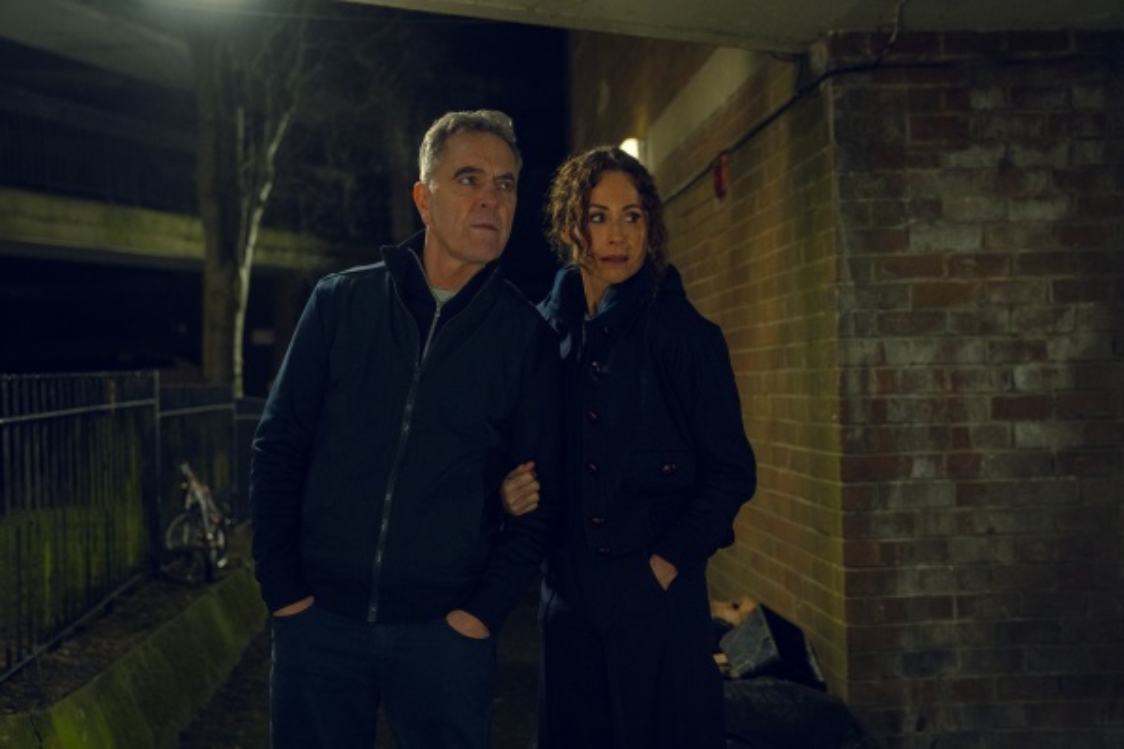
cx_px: 562
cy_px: 374
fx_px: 1311
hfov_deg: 46.4
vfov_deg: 31.9
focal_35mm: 42
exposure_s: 1/125
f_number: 2.8
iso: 4000
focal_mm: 42
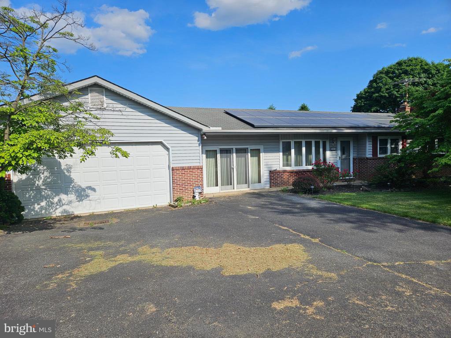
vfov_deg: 58.9
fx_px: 300
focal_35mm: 23
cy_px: 169
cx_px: 226
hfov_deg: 73.9
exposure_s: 1/2430
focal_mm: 5.4
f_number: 1.8
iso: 25
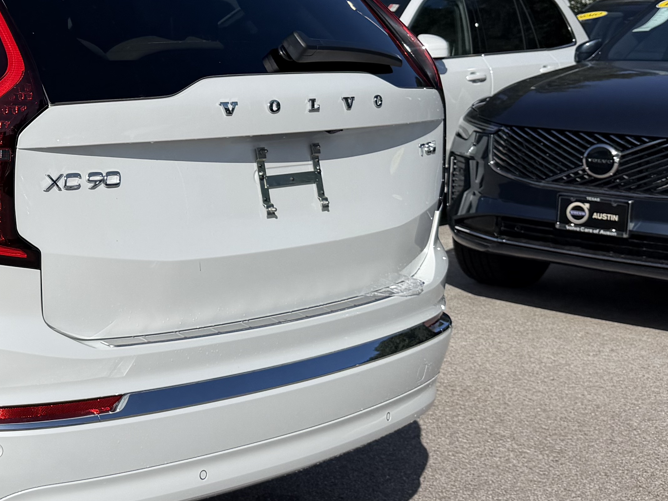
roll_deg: -0.9
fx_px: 1235
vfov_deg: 22.8
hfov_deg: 27.4
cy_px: 169
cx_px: -87
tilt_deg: -4.7
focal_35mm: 64
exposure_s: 1/10309
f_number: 1.78
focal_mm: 6.76
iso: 80
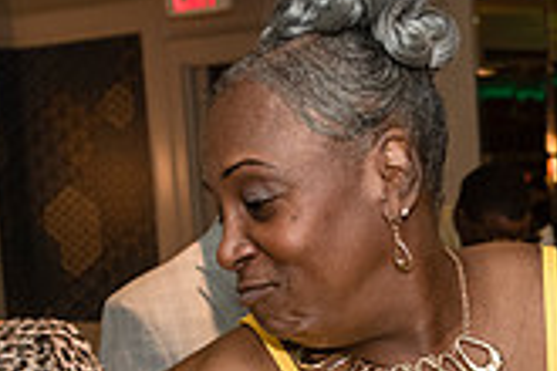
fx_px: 1934
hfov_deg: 16.3
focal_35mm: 125
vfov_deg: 10.6
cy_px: 536
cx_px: 431
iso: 1600
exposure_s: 1/160
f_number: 3.5
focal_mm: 32
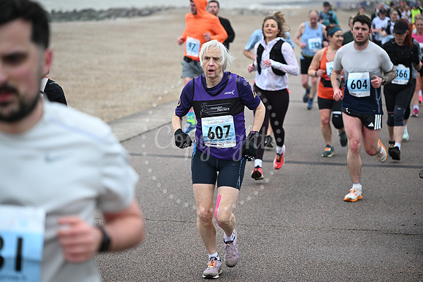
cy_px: 141
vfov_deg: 11.9
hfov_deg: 17.8
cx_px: 212
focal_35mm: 115
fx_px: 1352
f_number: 4
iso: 500
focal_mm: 115
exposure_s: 1/800
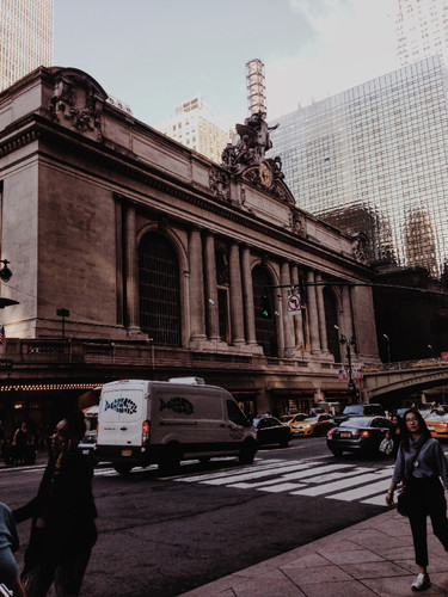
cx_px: 224
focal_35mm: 33
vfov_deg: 55.4
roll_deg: +1.3
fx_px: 569
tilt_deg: +10.1
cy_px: 298
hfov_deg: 42.9
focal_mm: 4.12
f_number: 2.4
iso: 50
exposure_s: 1/311
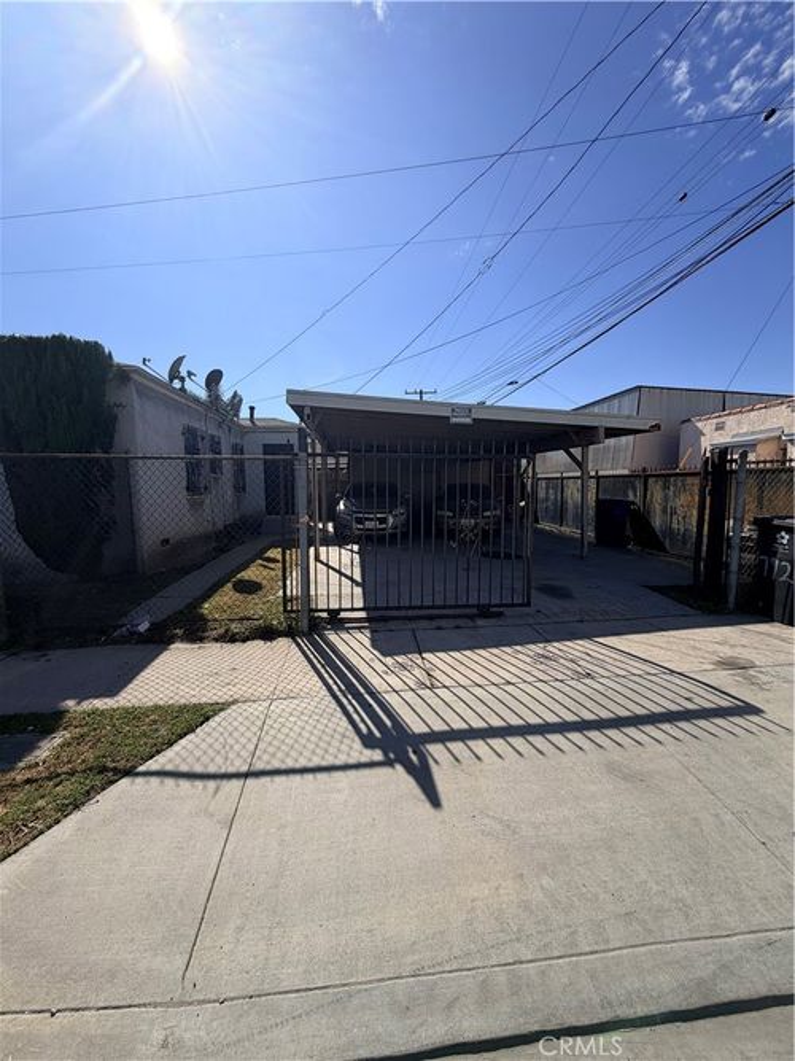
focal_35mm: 14
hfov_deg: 85.7
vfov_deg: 102.1
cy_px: 530
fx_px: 429
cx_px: 398
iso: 20
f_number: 2.2
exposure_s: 1/1399
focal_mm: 2.22
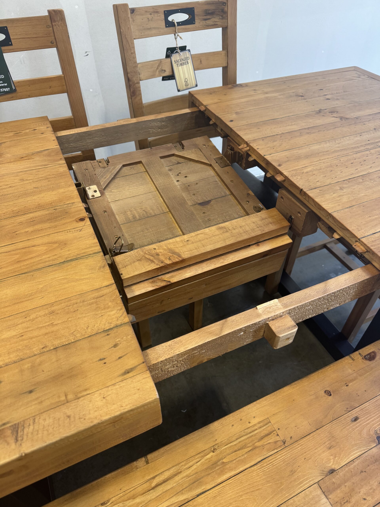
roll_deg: -1.5
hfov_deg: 56.8
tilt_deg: -44.7
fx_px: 351
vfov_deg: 71.6
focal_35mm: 24
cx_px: 190
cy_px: 254
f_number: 1.78
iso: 160
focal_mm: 6.76
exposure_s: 1/60
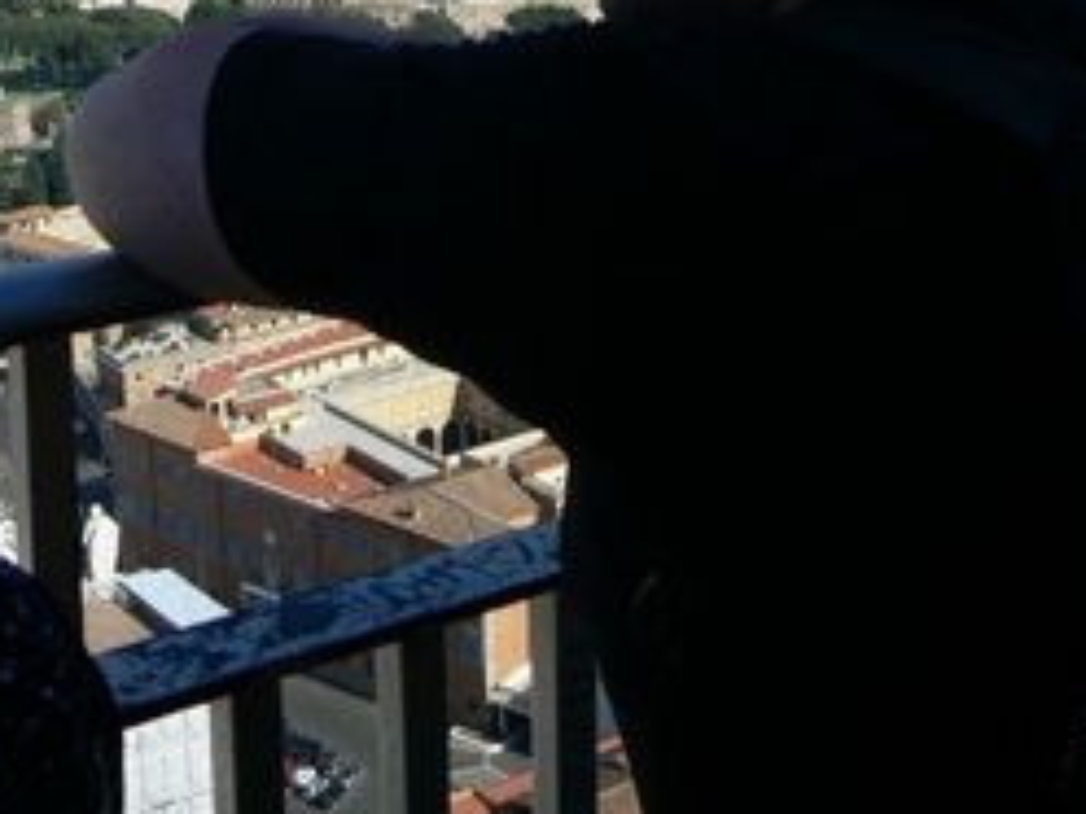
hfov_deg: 33.2
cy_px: -53
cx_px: 464
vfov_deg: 23.8
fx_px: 1820
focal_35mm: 58
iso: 80
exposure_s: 1/500
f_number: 6.3
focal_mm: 6
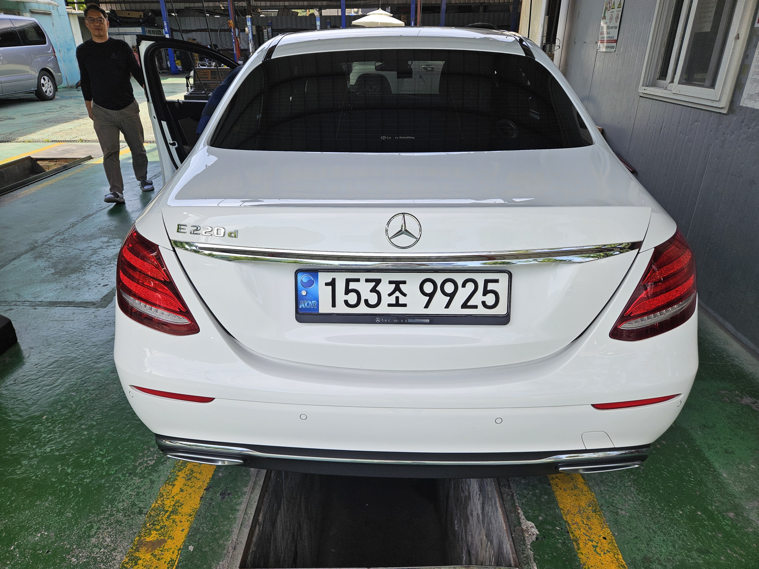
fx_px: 504
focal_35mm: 23
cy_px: 284
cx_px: 380
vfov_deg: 58.9
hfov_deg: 73.9
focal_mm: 5.4
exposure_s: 1/719
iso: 50
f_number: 1.8
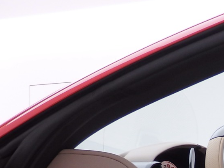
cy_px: 266
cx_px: 349
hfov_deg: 19.3
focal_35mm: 87
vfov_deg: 15.4
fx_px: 563
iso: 125
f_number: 3
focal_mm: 4.5
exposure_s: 1/50
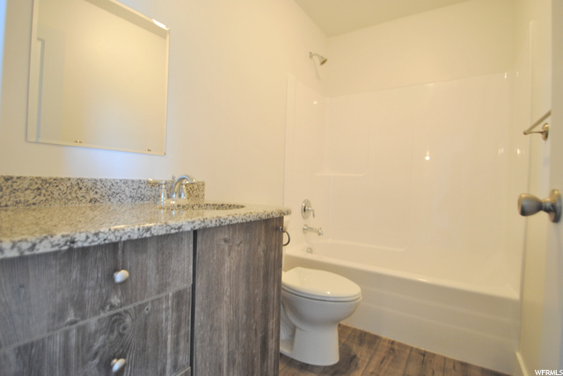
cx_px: 282
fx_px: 270
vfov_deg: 69.8
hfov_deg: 92.4
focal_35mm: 17
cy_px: 188
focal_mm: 11.5
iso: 400
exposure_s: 1/25
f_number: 3.5
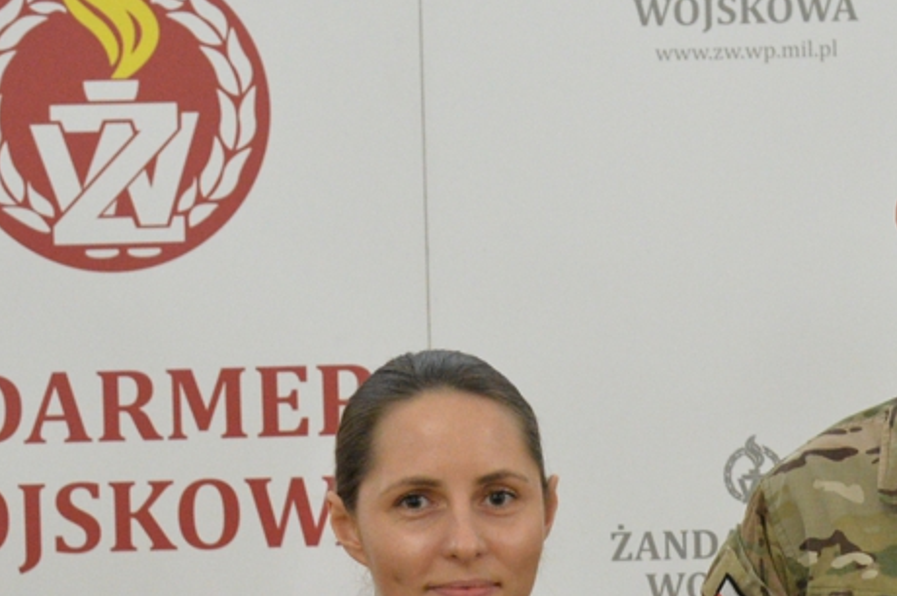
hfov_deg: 17.9
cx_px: 760
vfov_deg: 12.0
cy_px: 539
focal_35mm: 113
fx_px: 2813
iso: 9000
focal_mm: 52
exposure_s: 1/60
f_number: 5.6
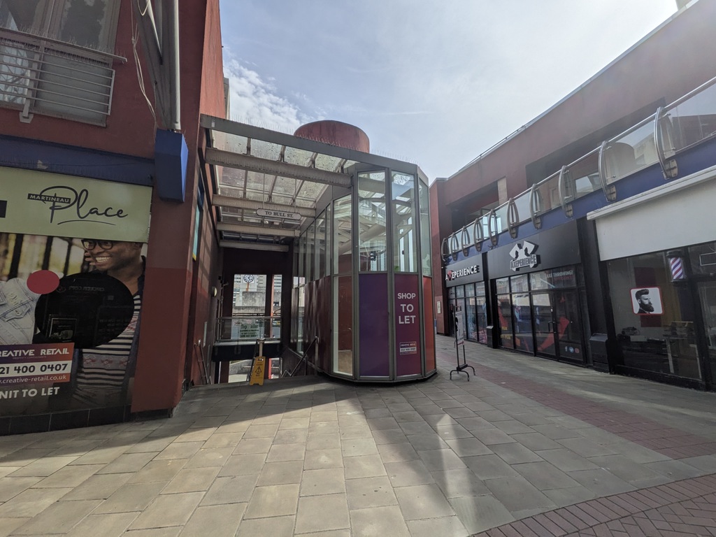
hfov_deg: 102.1
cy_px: 268
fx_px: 290
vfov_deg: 85.7
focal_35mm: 14
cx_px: 358
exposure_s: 1/3704
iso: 51
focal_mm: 1.85
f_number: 2.2
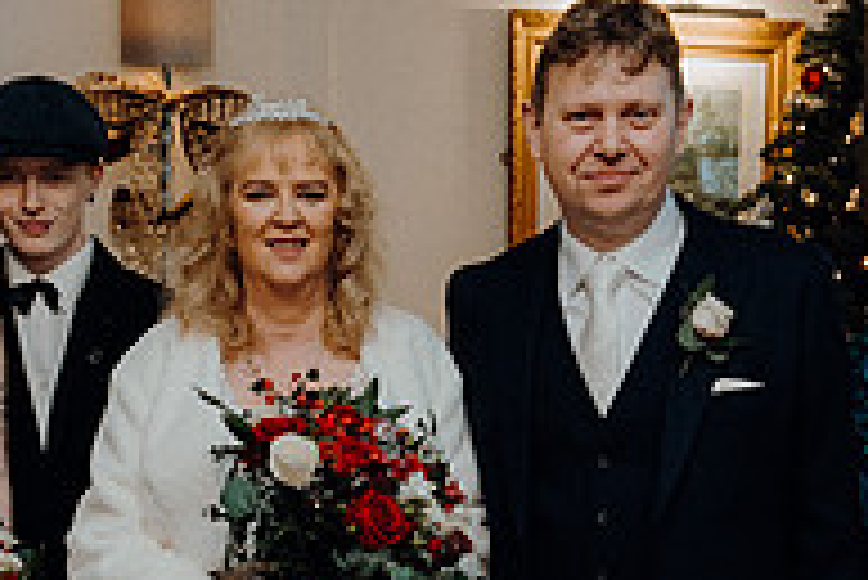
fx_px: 1979
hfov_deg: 24.6
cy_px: 732
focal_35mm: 82
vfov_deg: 15.9
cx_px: 279
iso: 2500
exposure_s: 1/160
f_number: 3.5
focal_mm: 26
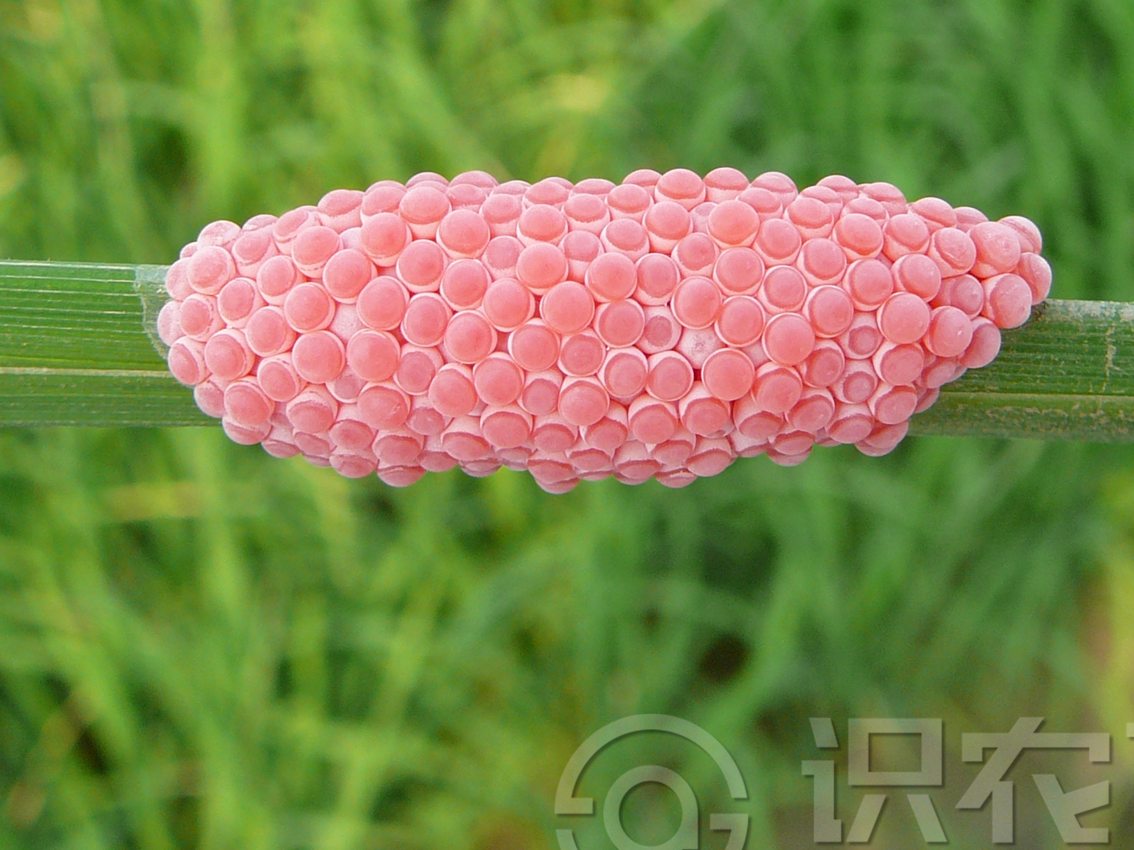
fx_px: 2097
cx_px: 609
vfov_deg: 22.9
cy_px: 324
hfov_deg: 30.3
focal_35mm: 64
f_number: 3.1
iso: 100
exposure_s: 1/320
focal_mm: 6.1
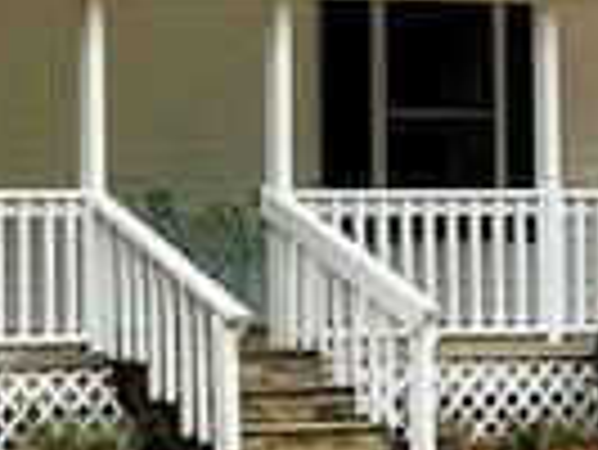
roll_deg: +0.2
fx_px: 3458
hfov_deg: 9.3
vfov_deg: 7.4
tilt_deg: +2.6
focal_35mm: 200
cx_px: -567
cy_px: 63
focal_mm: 4.25
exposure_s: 1/236
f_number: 1.8
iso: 32
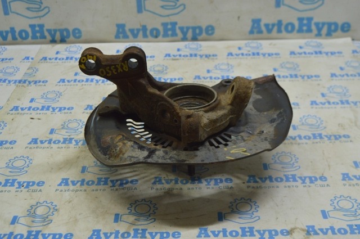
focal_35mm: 52
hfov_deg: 37.9
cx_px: 180
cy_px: 120
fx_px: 524
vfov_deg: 25.7
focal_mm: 35
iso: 400
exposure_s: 1/40
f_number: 5.6
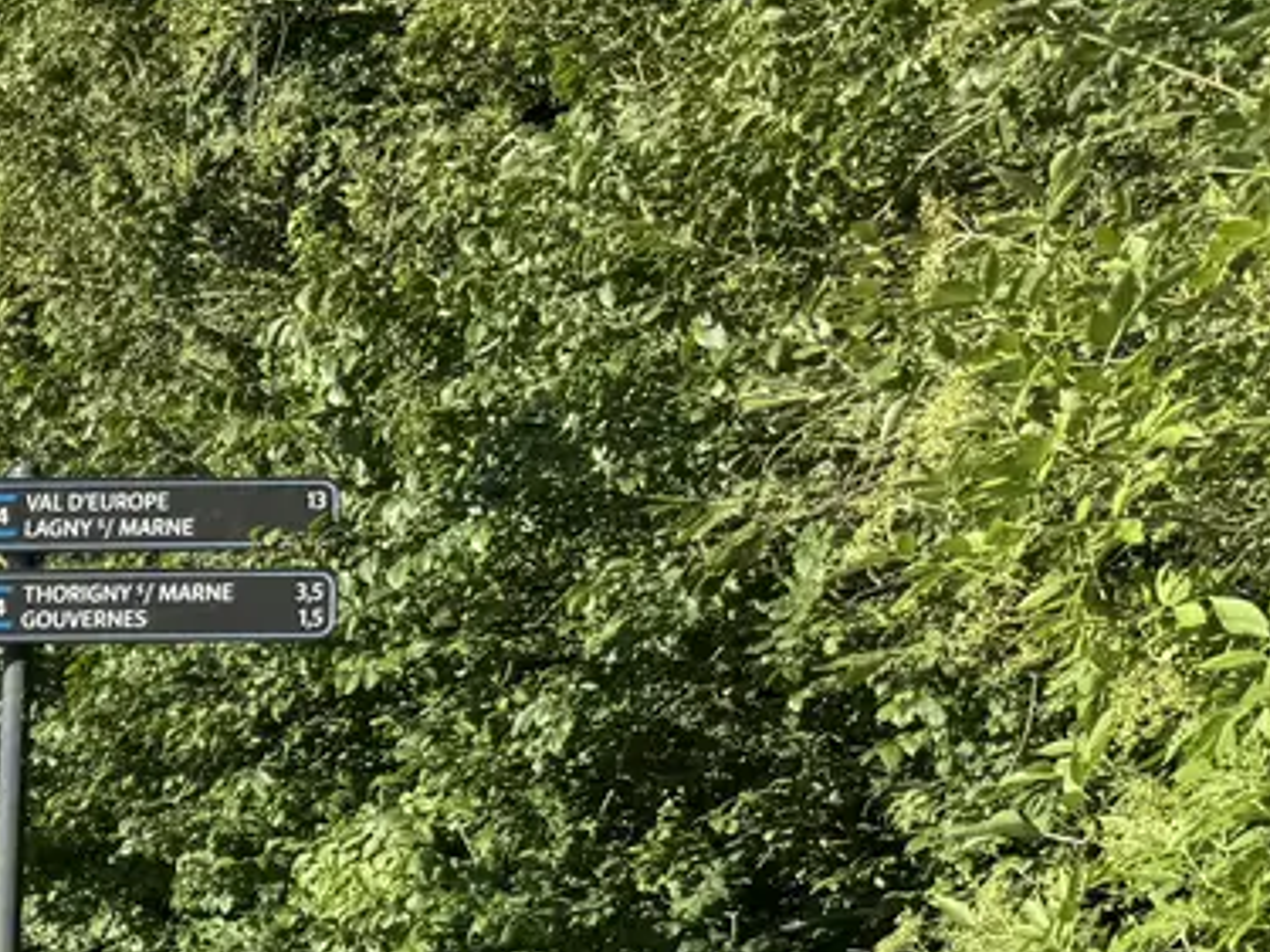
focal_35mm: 82
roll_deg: -1.2
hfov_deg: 19.3
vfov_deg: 17.3
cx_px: -860
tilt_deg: -7.0
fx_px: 3007
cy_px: 1091
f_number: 1.78
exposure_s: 1/1464
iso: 80
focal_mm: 6.76
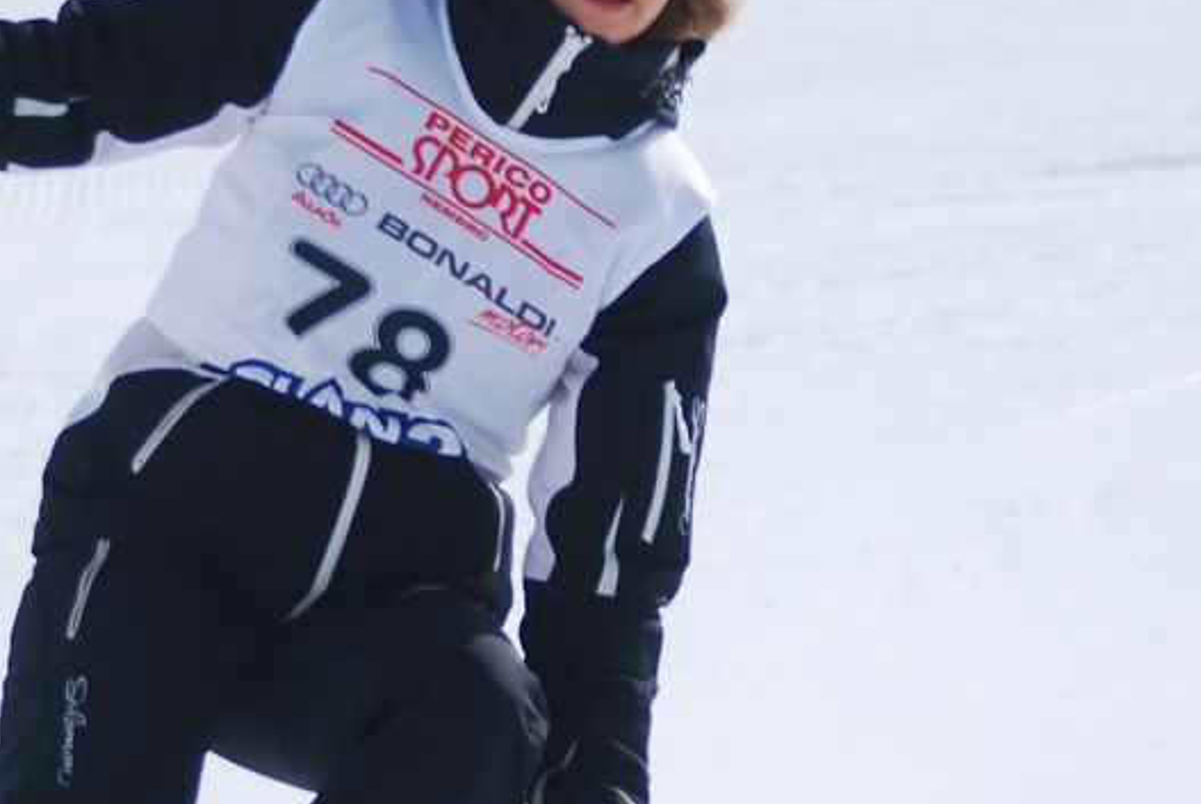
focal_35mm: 683
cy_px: 516
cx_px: 620
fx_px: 22817
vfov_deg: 2.0
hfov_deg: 3.0
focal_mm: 150
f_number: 5
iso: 100
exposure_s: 1/1250
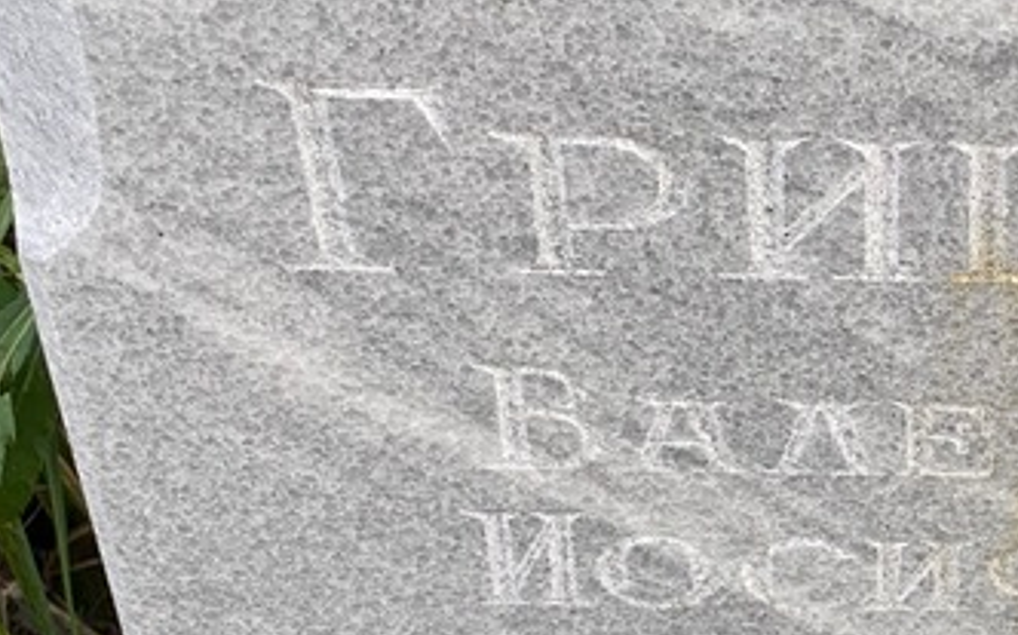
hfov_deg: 15.3
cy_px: 555
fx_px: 3687
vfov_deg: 9.8
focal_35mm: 133
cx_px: 1098
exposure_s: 1/205
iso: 20
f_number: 2
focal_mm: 6
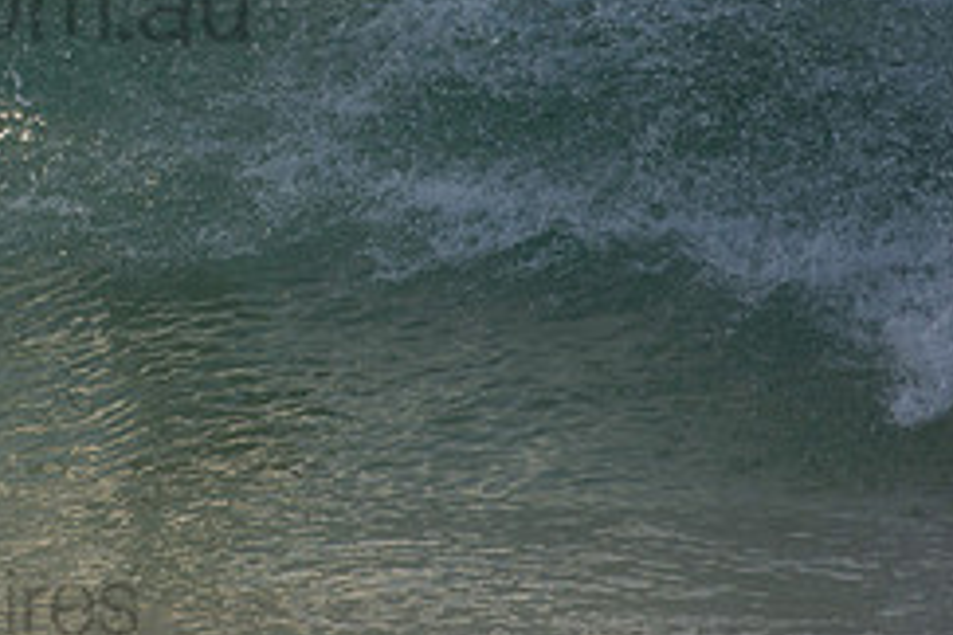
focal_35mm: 1793
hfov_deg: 1.2
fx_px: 47461
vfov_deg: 0.8
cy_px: -49
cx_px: -165
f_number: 5.6
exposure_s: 1/1250
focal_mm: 500
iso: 360
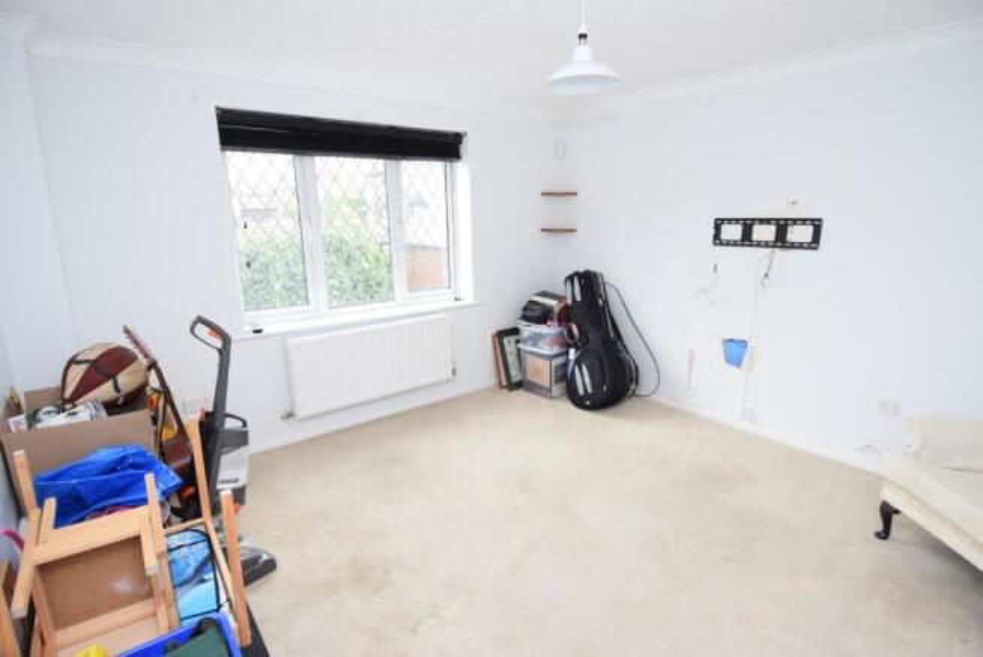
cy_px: 328
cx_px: 492
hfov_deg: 90.0
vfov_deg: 67.5
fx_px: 492
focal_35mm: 18
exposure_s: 1/125
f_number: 5.6
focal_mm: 12
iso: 400
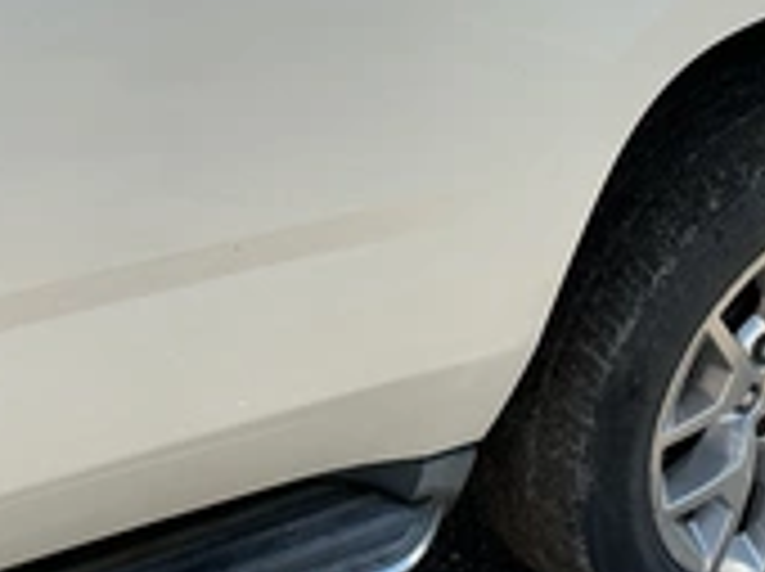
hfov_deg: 29.3
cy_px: 90
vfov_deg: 21.8
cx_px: 274
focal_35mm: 66
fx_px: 1457
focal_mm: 3
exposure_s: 1/962
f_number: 1.8
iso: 25
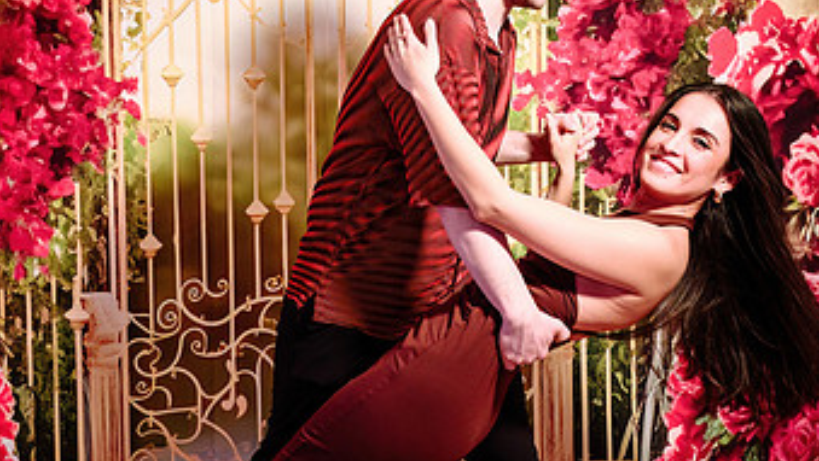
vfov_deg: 21.0
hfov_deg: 36.3
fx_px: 1238
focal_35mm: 57
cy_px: 298
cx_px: 280
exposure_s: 1/200
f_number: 2.8
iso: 1600
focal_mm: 30
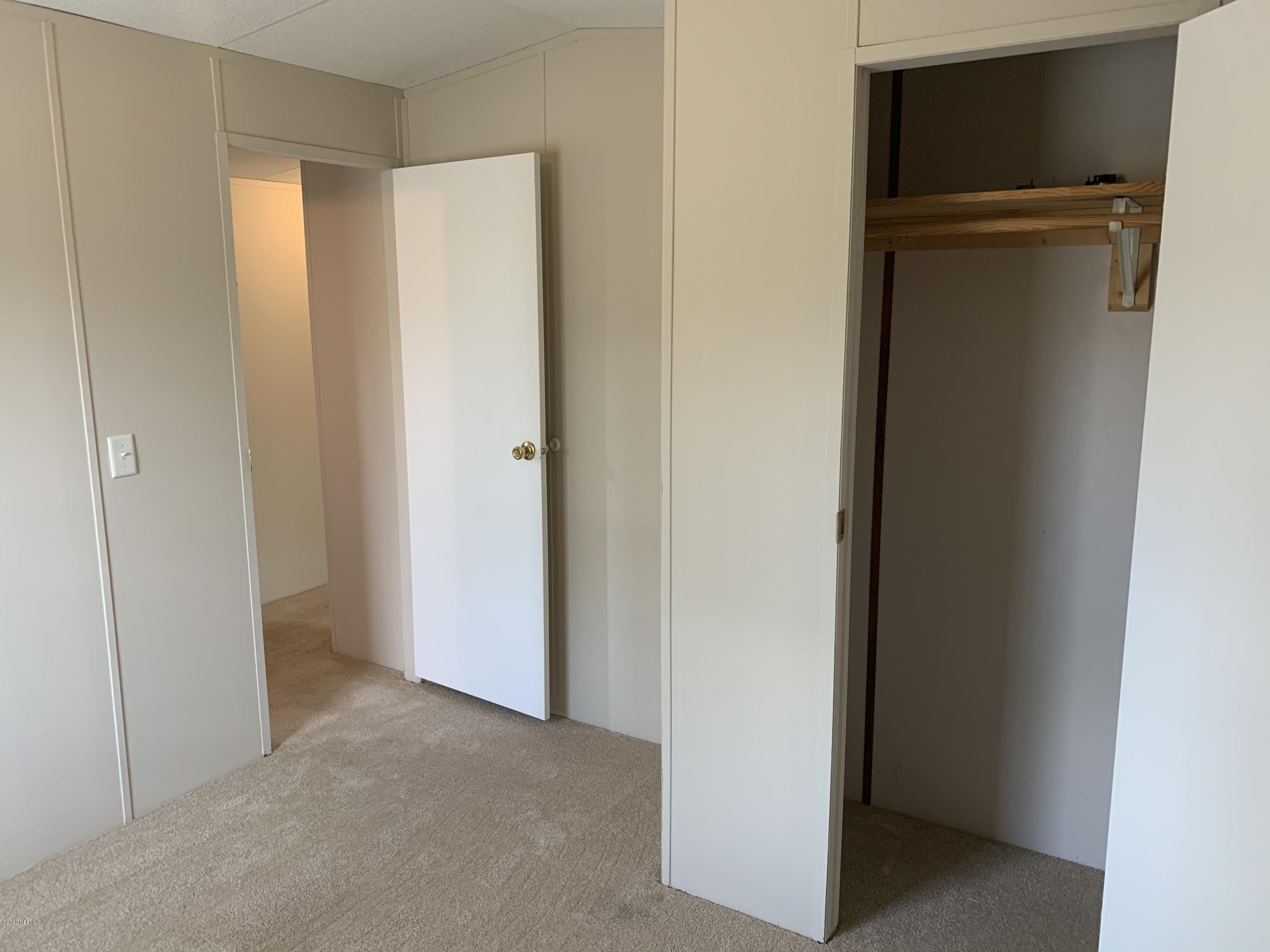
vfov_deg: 53.1
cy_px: 476
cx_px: 635
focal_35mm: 26
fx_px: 954
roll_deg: -0.1
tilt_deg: -9.0
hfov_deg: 67.3
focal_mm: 4.25
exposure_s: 1/60
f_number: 1.8
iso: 125
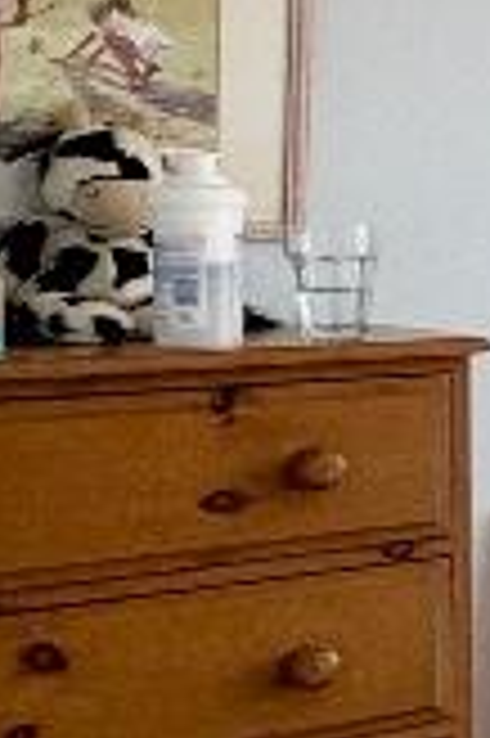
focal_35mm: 91
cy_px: 238
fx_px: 1862
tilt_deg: -1.0
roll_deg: +0.4
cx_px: 1708
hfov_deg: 9.3
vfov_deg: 22.3
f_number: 2.2
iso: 40
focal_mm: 2.22
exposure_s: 1/157
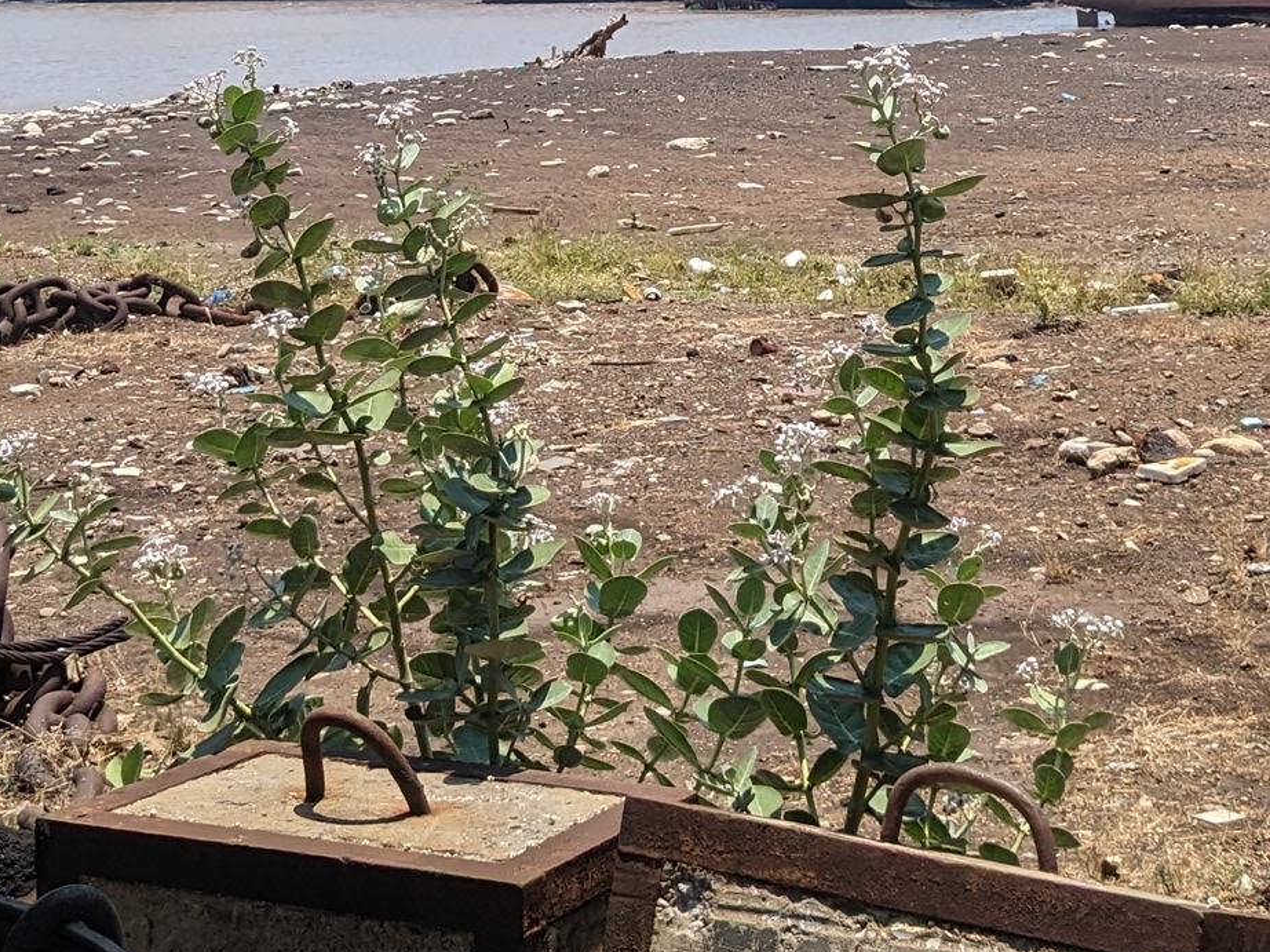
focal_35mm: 75
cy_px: -267
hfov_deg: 26.0
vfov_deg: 18.4
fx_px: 2751
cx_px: 610
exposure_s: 1/3344
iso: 65
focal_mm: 4.38
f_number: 1.73
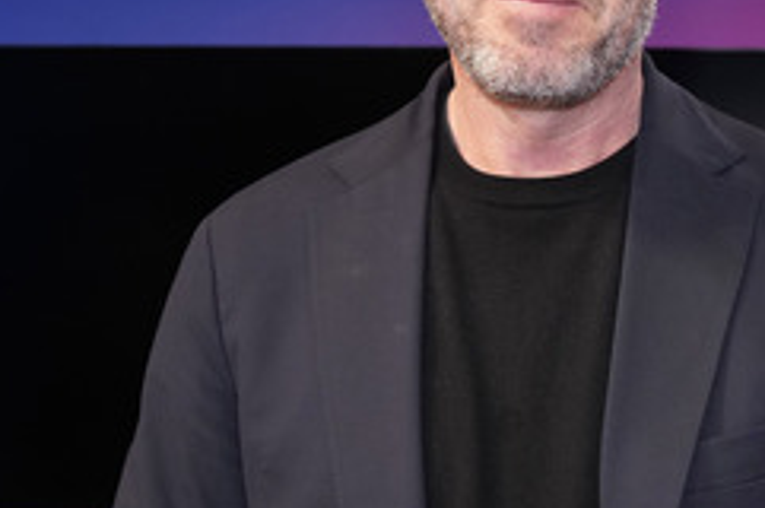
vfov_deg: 22.9
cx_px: 576
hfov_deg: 33.8
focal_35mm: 58
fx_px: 1231
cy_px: 86
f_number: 5
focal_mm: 31
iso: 2000
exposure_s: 1/125
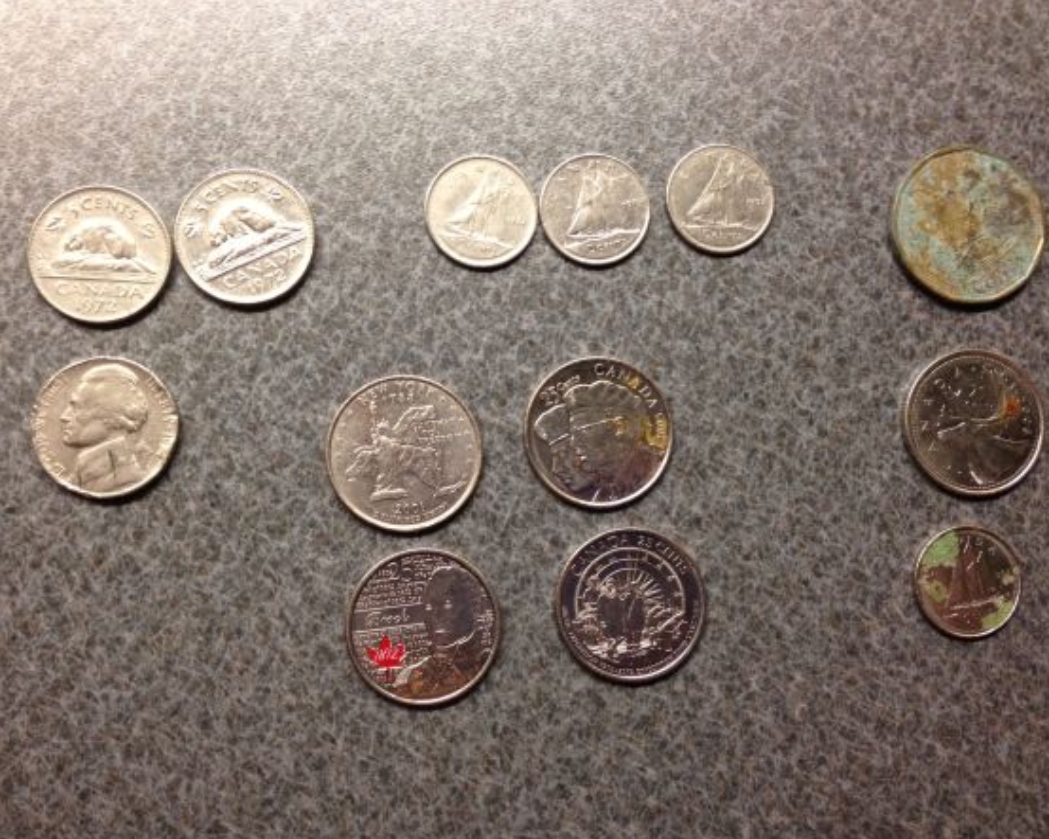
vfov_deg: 40.1
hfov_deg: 49.1
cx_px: 506
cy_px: 422
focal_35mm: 37
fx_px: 1149
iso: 125
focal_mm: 4.28
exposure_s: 1/20
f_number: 2.4
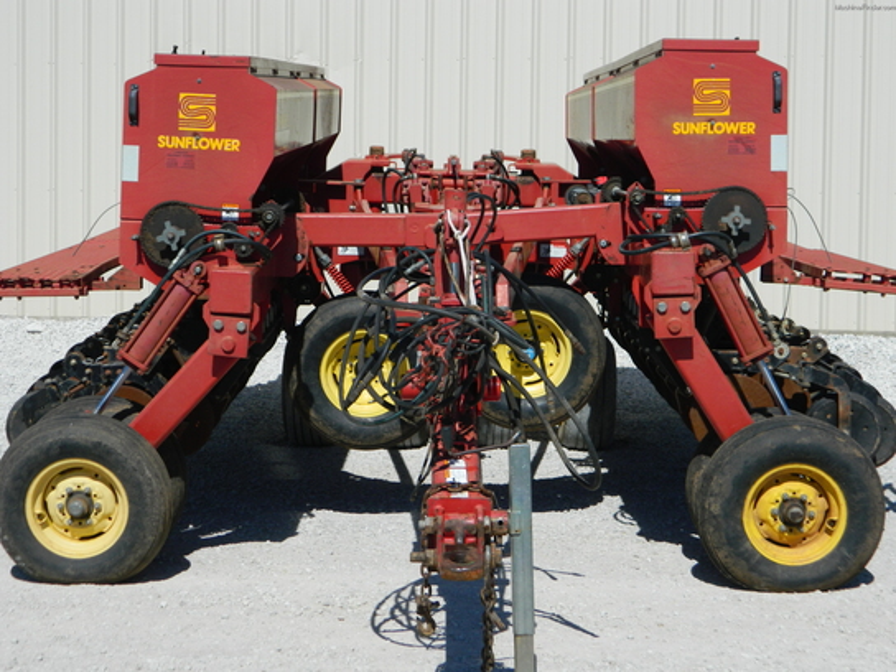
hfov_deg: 27.8
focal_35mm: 70
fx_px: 1812
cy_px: 336
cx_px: 448
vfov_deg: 21.0
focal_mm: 12.6
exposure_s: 1/160
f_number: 11.4
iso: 80
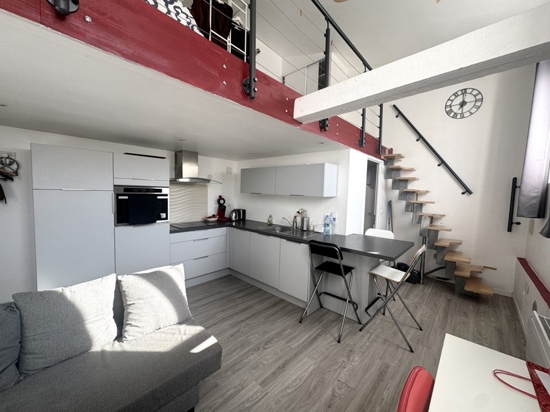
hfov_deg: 102.1
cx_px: 275
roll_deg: -1.6
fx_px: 222
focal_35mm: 14
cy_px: 206
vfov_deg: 85.7
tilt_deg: -3.7
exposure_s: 1/99
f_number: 2.2
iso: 64
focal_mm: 2.22
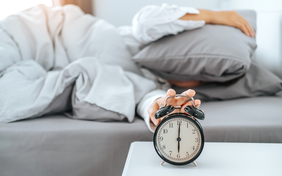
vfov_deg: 23.6
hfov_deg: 36.9
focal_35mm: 55
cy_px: 84
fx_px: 423
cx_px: 140
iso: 200
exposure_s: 1/200
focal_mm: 35
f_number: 2
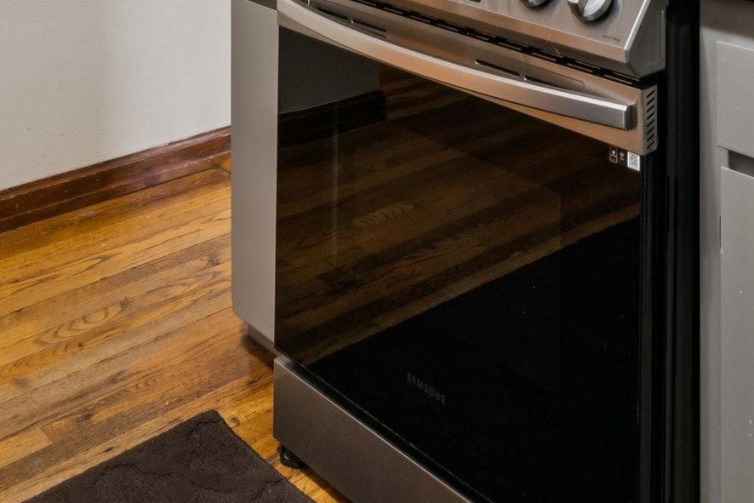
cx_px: 468
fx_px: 1126
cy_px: -292
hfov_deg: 36.8
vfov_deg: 20.7
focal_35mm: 54
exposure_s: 1/1.67
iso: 400
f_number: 13
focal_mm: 15.5
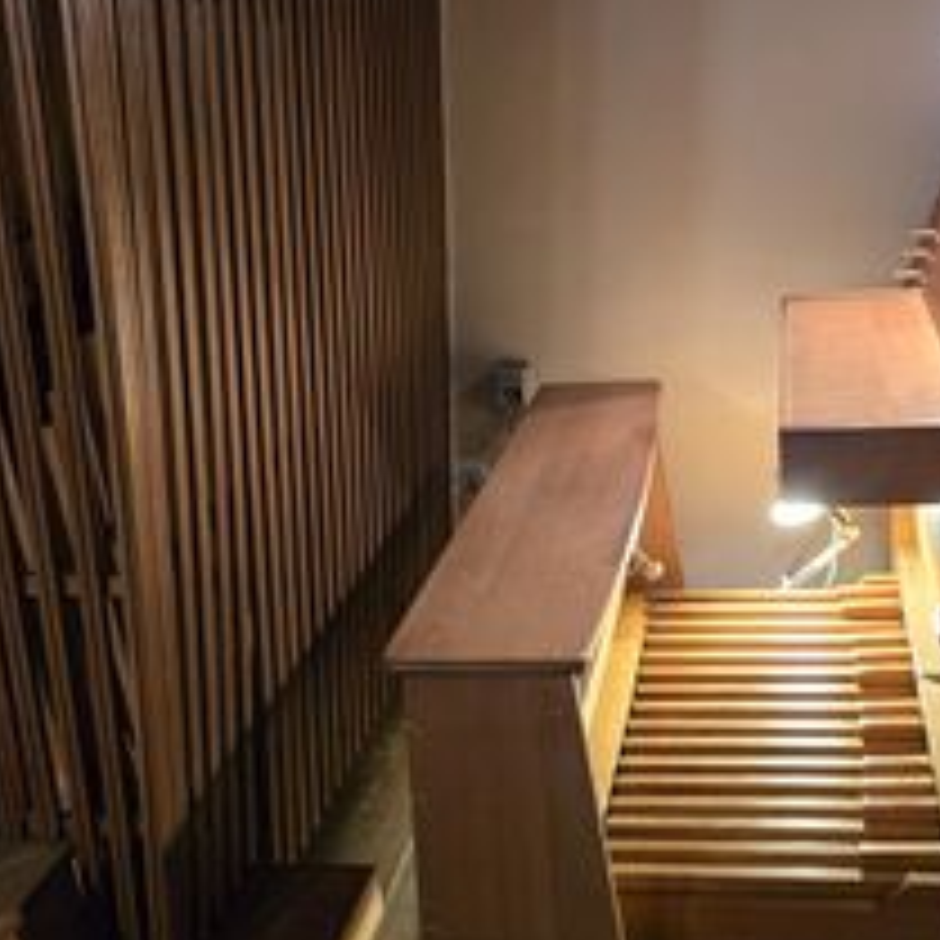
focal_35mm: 39
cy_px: 346
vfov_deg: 42.5
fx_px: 1198
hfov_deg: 42.1
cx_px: 648
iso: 1000
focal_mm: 6.3
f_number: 1.7
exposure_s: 1/100
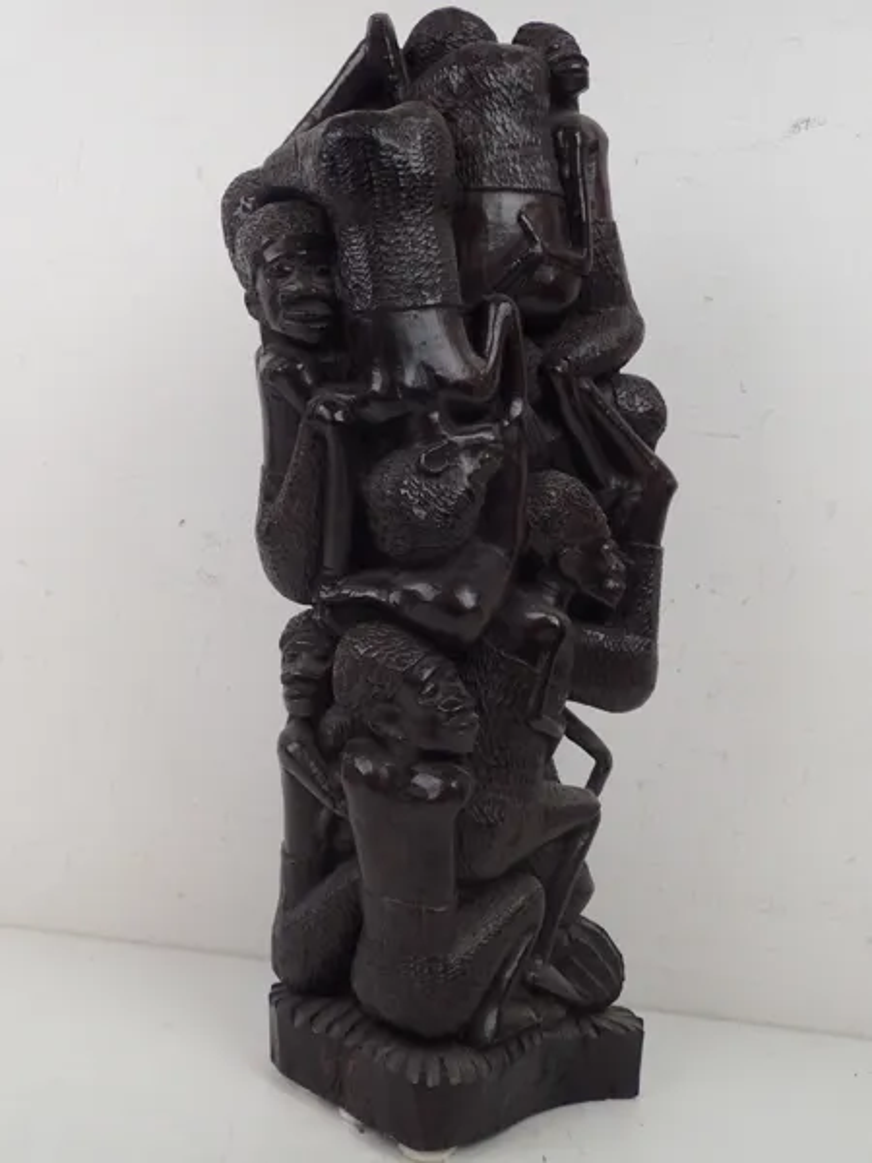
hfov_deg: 44.2
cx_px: 436
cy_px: 582
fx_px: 1075
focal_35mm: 32
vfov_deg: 56.8
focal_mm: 5.87
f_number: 2.4
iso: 100
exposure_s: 1/60
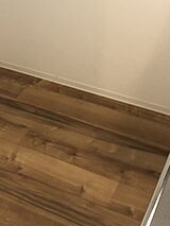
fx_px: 412
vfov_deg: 30.7
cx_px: 38
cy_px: 112
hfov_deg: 23.0
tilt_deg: -38.3
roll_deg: +2.7
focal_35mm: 63
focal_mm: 3.99
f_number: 1.8
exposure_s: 1/17
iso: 50
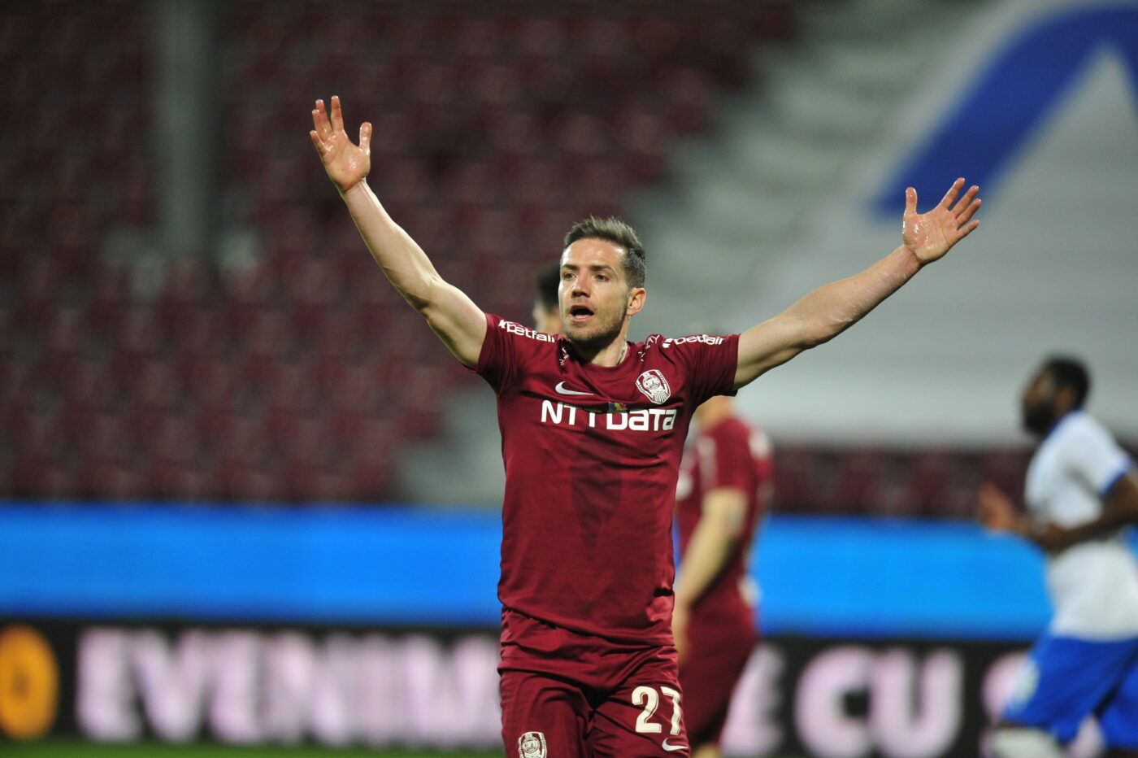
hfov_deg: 5.2
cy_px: 379
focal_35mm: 400
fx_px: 12638
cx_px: 569
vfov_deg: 3.4
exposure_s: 1/1000
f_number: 3.2
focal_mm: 400
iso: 2500
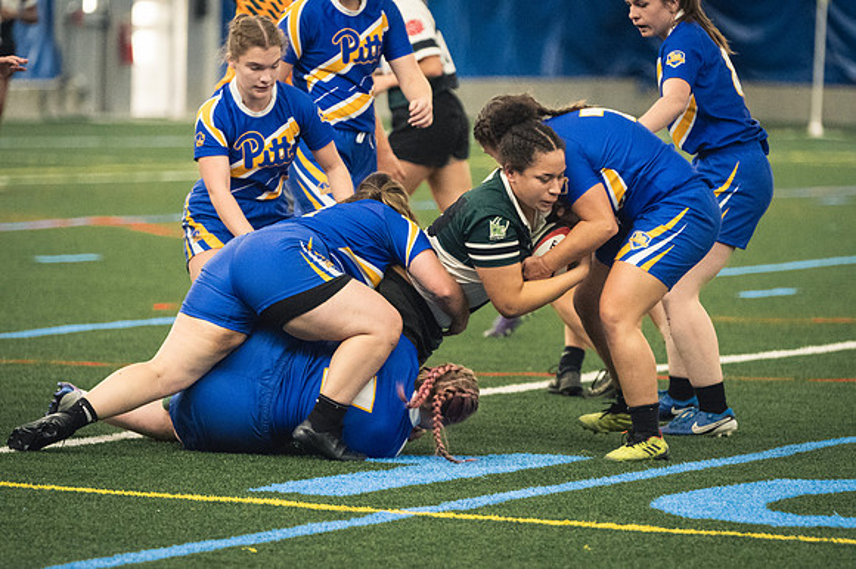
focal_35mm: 270
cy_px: 284
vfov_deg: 5.1
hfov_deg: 7.6
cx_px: 428
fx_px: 6416
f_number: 2.8
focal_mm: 180
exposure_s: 1/500
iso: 9000
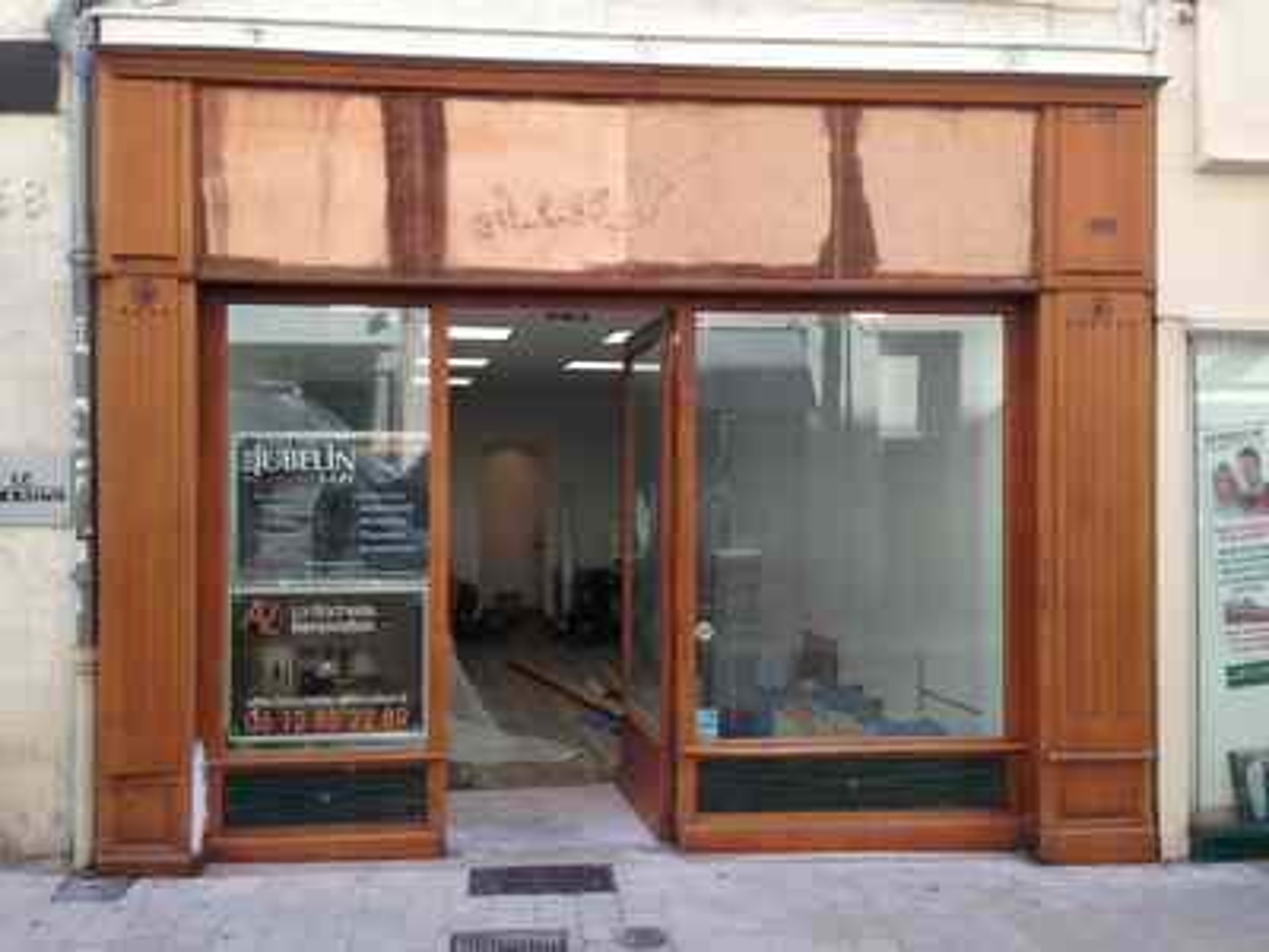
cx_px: 634
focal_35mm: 33
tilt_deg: -1.5
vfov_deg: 42.9
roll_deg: +0.3
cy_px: 476
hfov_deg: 55.4
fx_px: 1210
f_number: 2.4
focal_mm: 4.12
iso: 50
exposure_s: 1/196
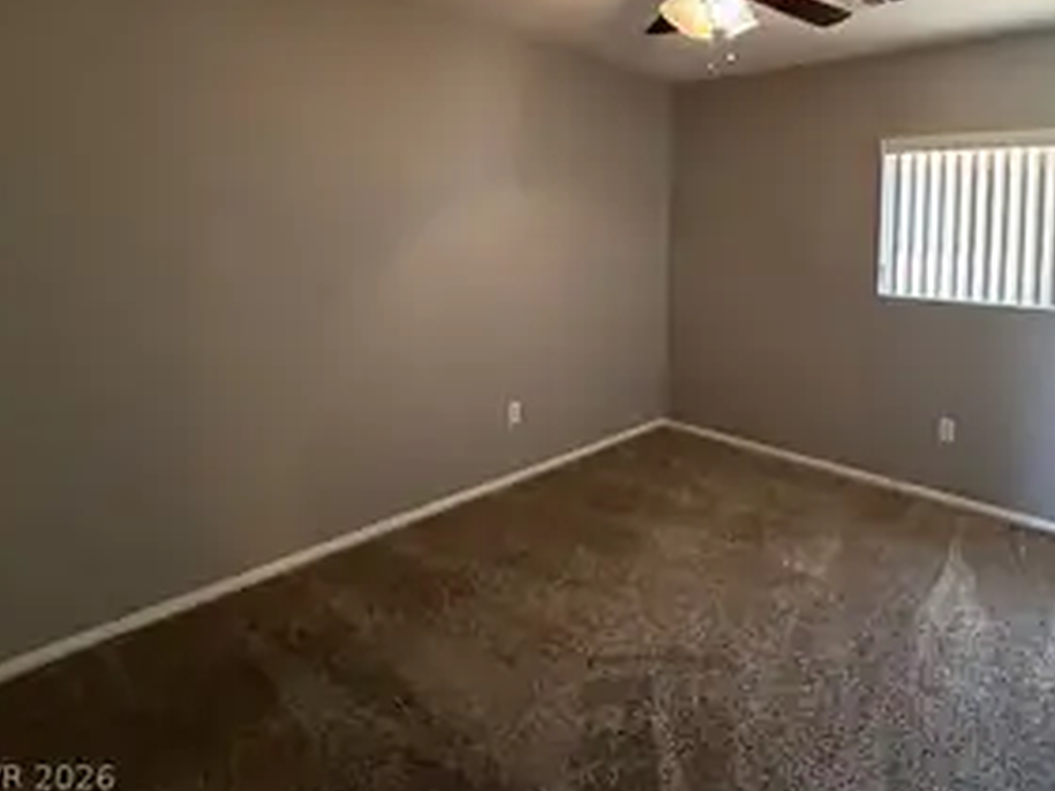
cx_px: 708
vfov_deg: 63.5
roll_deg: -0.7
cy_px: 237
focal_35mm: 20
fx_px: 610
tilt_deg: +0.7
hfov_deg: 78.9
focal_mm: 2.22
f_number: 2.2
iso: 400
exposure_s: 1/60
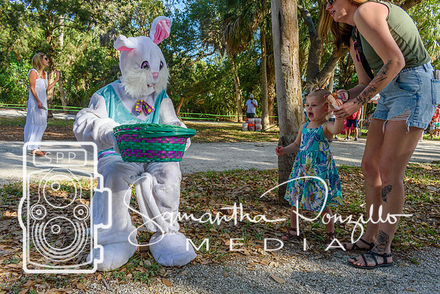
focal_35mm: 27
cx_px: 220
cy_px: 147
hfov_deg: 67.4
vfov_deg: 48.0
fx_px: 330
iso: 220
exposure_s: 1/250
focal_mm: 18
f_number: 8
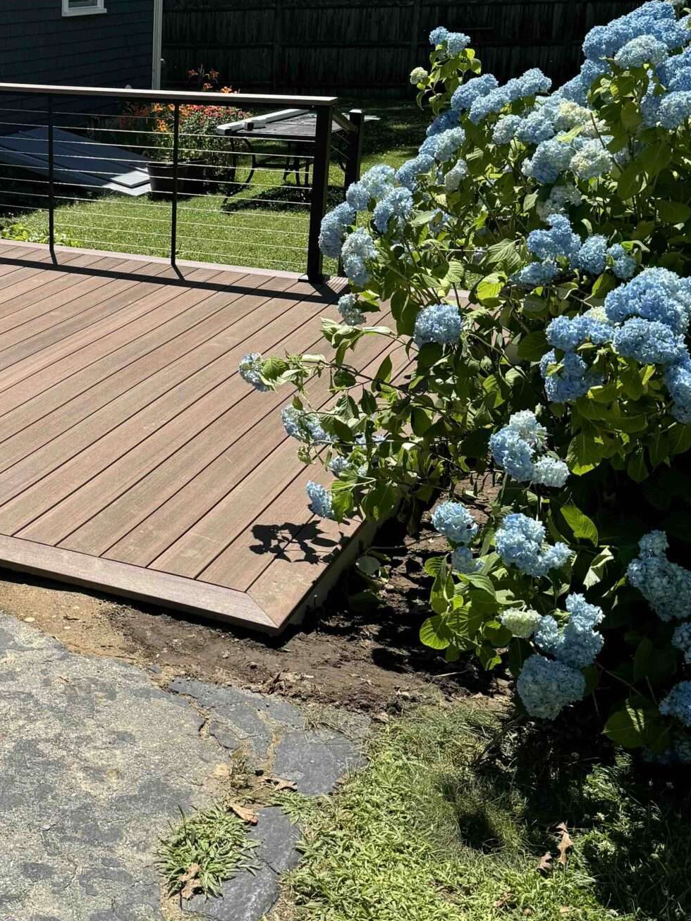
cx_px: 50
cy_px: 378
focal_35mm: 47
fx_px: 1251
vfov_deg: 40.3
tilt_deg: -17.7
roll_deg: +1.3
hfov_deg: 29.4
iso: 80
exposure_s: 1/3413
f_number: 1.78
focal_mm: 6.76
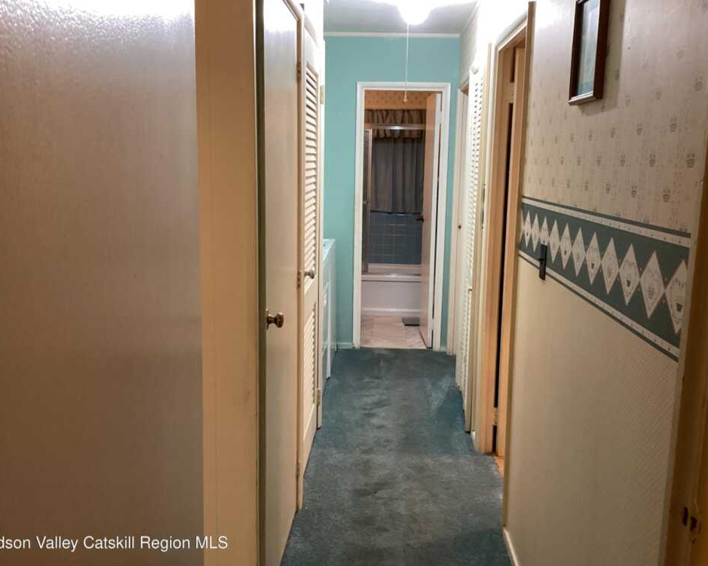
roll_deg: -1.3
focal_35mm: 33
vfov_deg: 44.5
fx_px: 691
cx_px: 360
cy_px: 280
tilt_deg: -9.7
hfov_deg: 54.2
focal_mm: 3.3
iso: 250
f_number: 2.4
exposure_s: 1/40
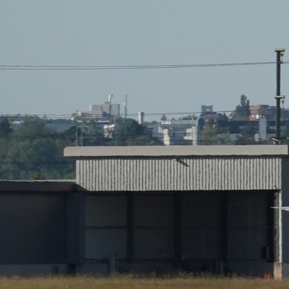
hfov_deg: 1.4
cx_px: 1057
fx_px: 12175
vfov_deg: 1.4
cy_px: 158
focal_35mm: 1289
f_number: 8
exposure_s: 1/1000
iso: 250
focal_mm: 116
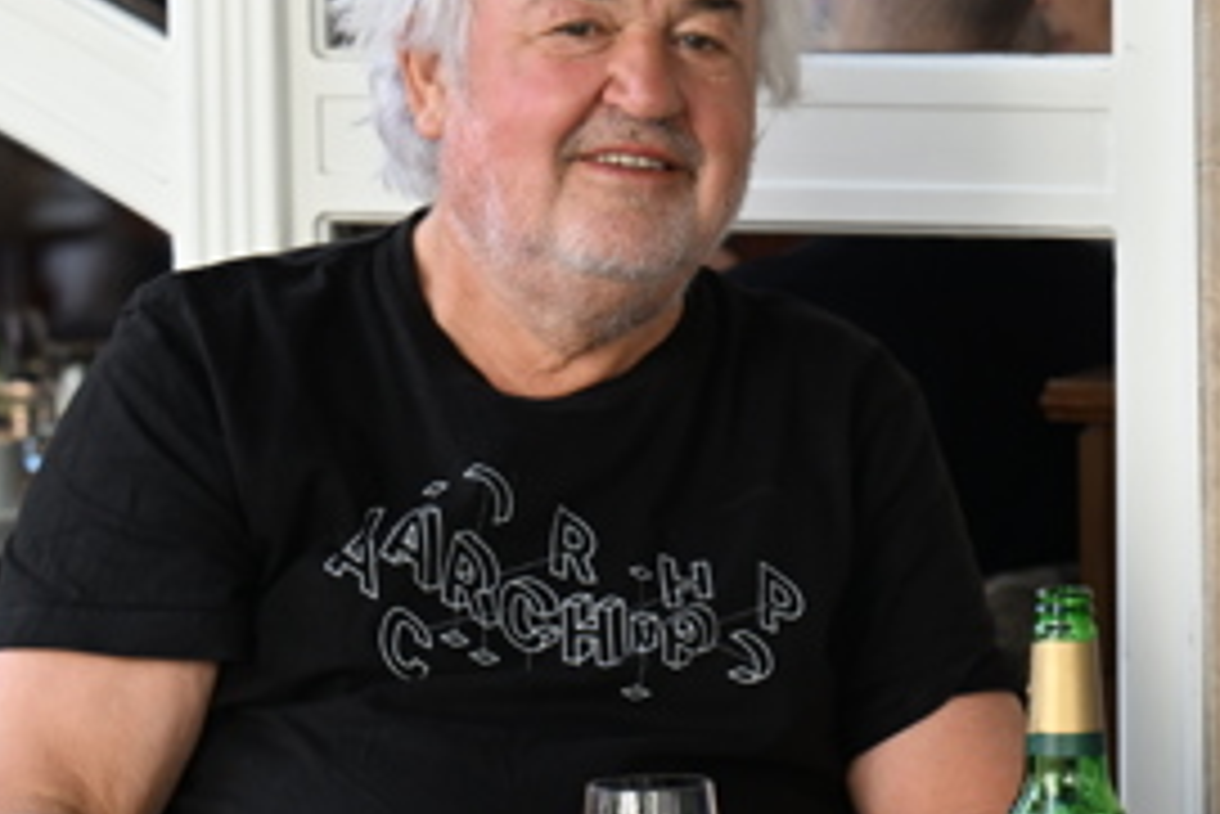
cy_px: 571
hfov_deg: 7.8
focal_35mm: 262
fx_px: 8883
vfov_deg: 5.3
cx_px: 1301
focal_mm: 103
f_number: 4.5
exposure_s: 1/500
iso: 800
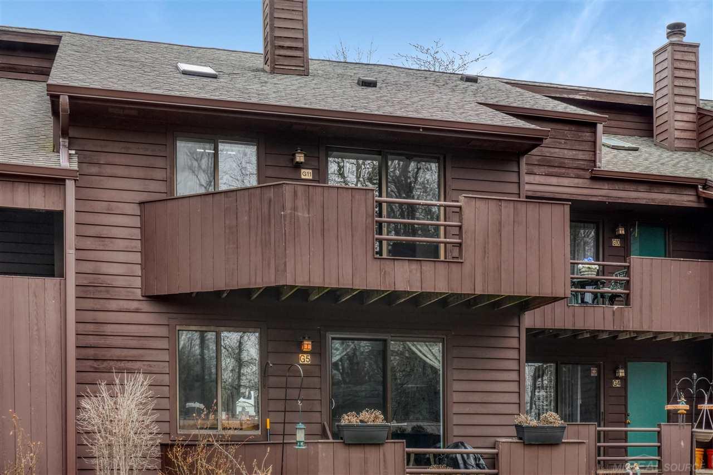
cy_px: 238
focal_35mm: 46
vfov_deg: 28.9
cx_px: 356
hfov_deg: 42.3
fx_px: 921
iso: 6400
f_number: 16
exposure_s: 1/30
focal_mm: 31
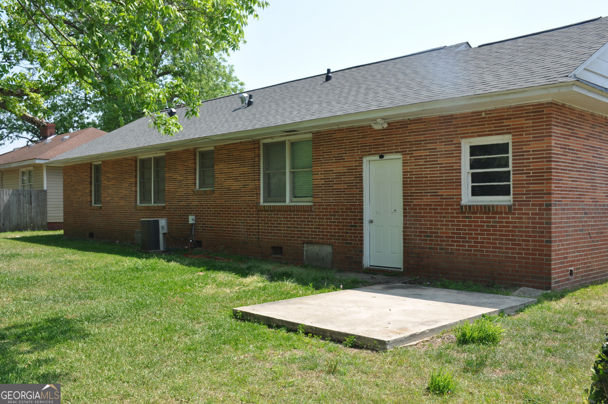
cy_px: 202
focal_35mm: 34
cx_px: 304
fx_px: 582
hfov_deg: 55.2
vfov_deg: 38.3
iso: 200
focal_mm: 23
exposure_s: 1/200
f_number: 10
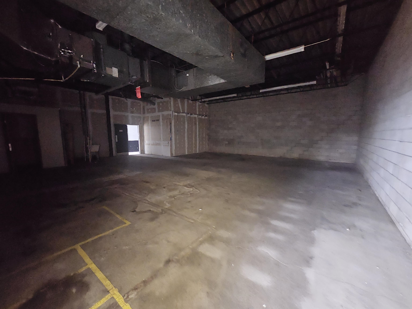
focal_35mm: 13
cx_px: 206
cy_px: 154
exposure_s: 1/24
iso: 3200
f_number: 2.2
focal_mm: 2.2
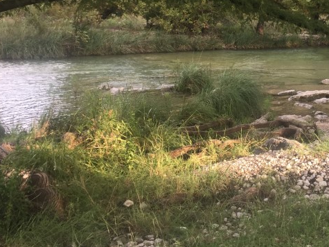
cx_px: 292
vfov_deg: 25.8
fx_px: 523
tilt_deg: -2.1
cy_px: 33
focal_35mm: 55
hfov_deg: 33.3
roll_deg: -0.5
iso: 32
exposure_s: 1/60
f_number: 2.2
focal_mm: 4.15
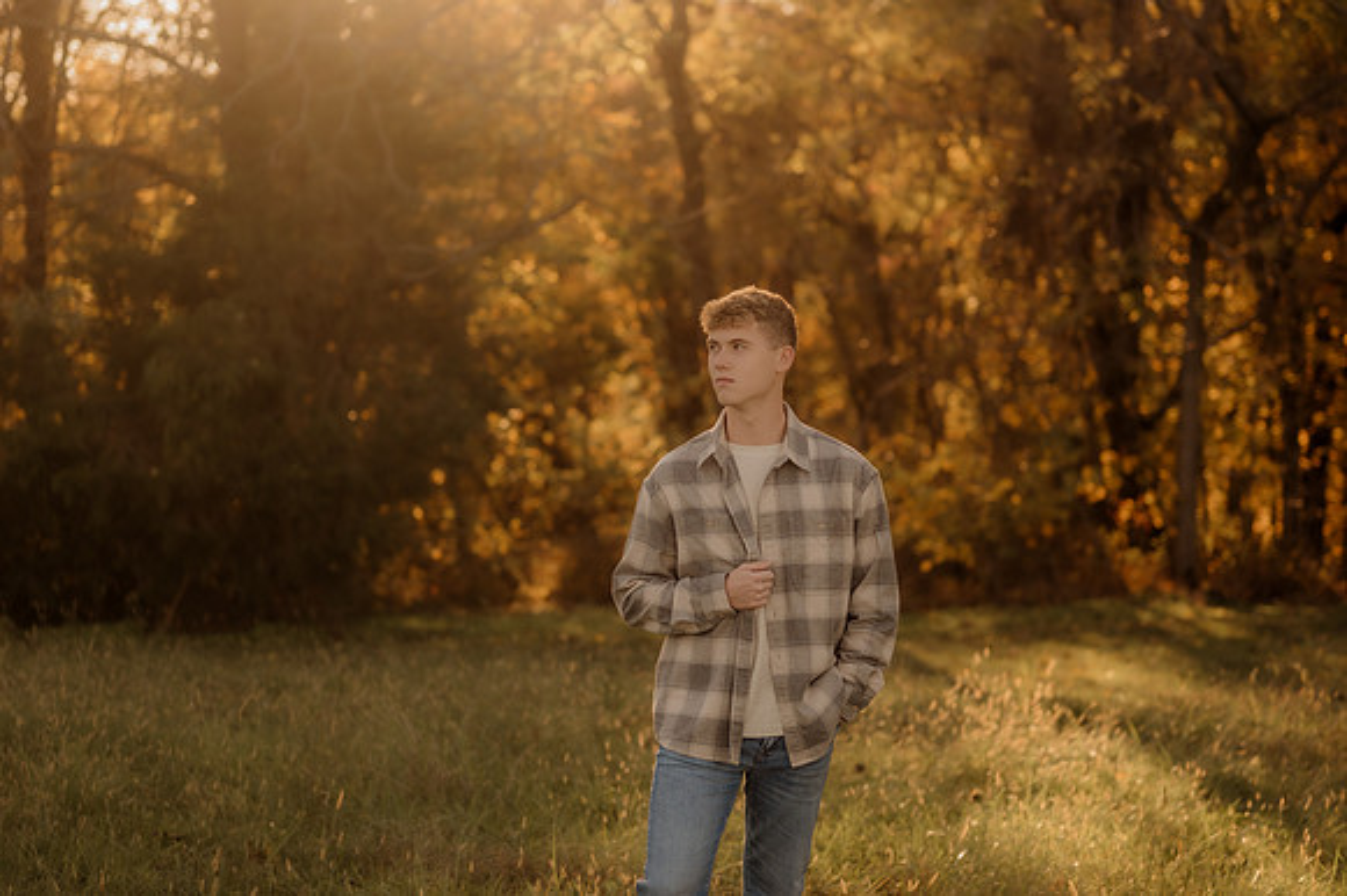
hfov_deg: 27.0
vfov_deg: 18.2
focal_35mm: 75
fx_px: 2805
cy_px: 448
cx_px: 674
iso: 250
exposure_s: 1/1250
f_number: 1.8
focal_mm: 50
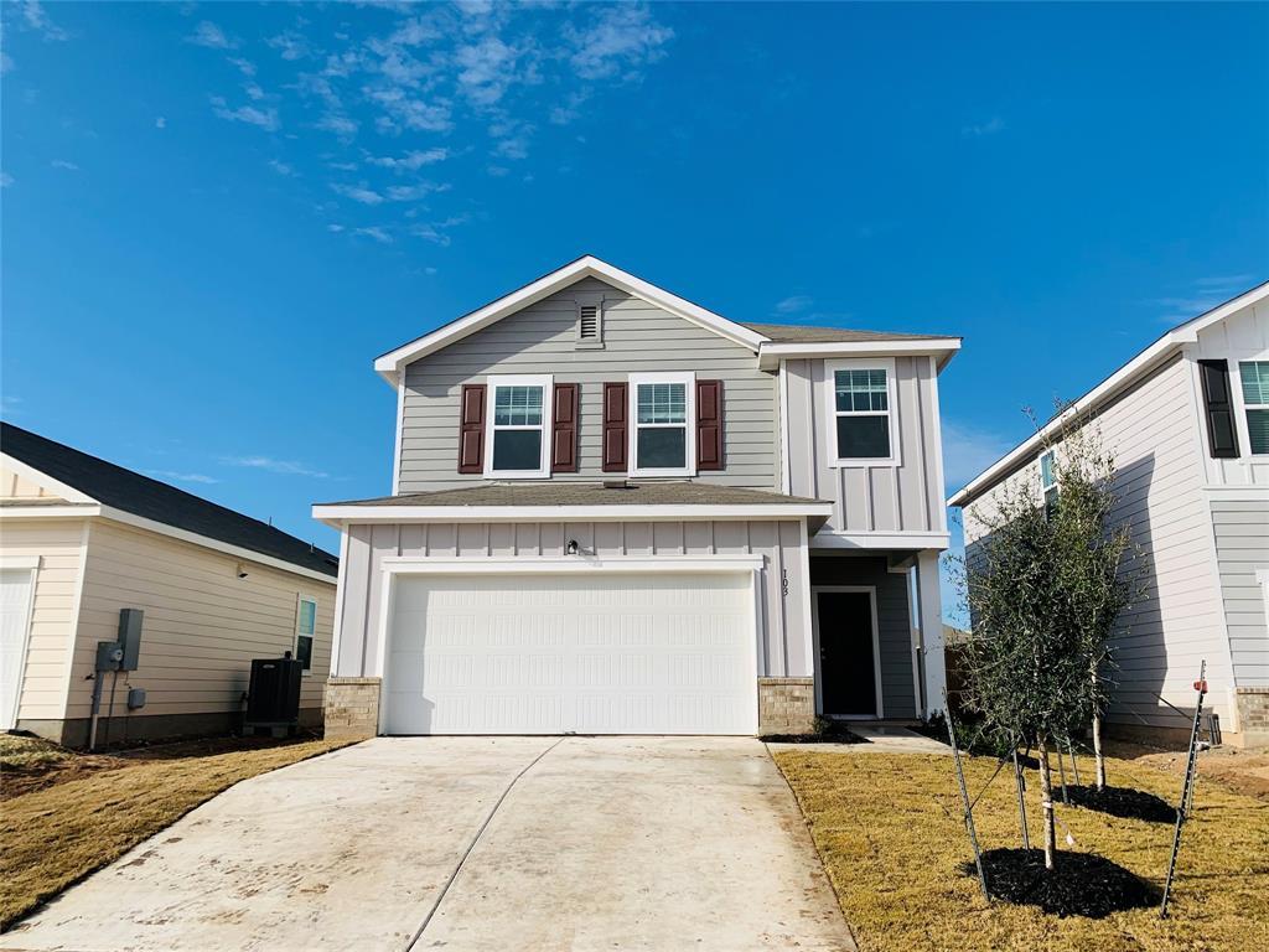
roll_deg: -0.7
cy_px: 476
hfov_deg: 67.3
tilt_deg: +13.3
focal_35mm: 26
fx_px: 953
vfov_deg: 53.1
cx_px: 634
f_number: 1.8
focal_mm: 4.25
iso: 25
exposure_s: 1/3086
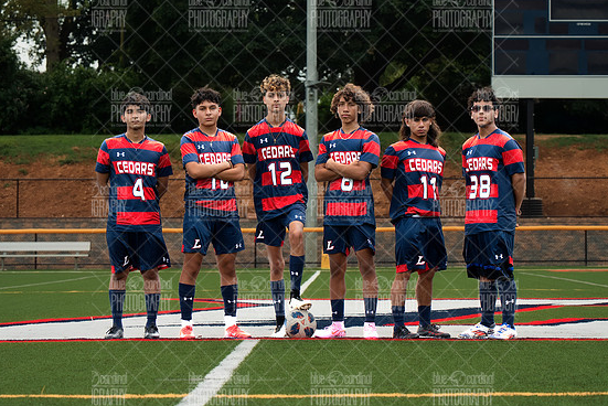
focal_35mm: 100
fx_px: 1690
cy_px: 201
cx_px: 306
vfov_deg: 13.7
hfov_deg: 20.4
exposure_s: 1/125
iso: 1250
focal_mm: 95
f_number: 5.6
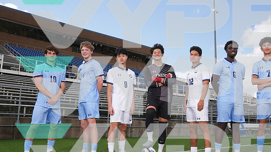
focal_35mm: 36
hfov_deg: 55.1
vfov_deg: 32.7
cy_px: 86
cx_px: 157
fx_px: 259
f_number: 8
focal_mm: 29
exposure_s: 1/200
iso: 80
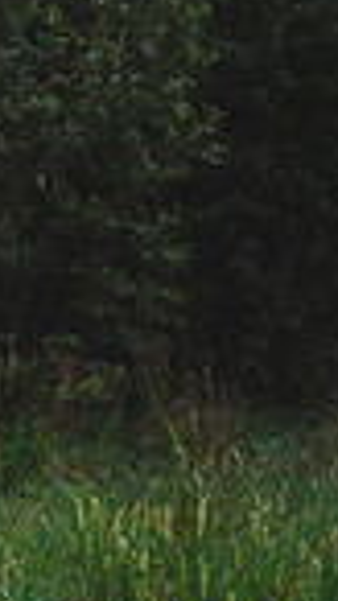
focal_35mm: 292
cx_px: -746
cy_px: 208
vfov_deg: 7.4
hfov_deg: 4.0
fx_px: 4658
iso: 100
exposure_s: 1/160
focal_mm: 70
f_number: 2.8
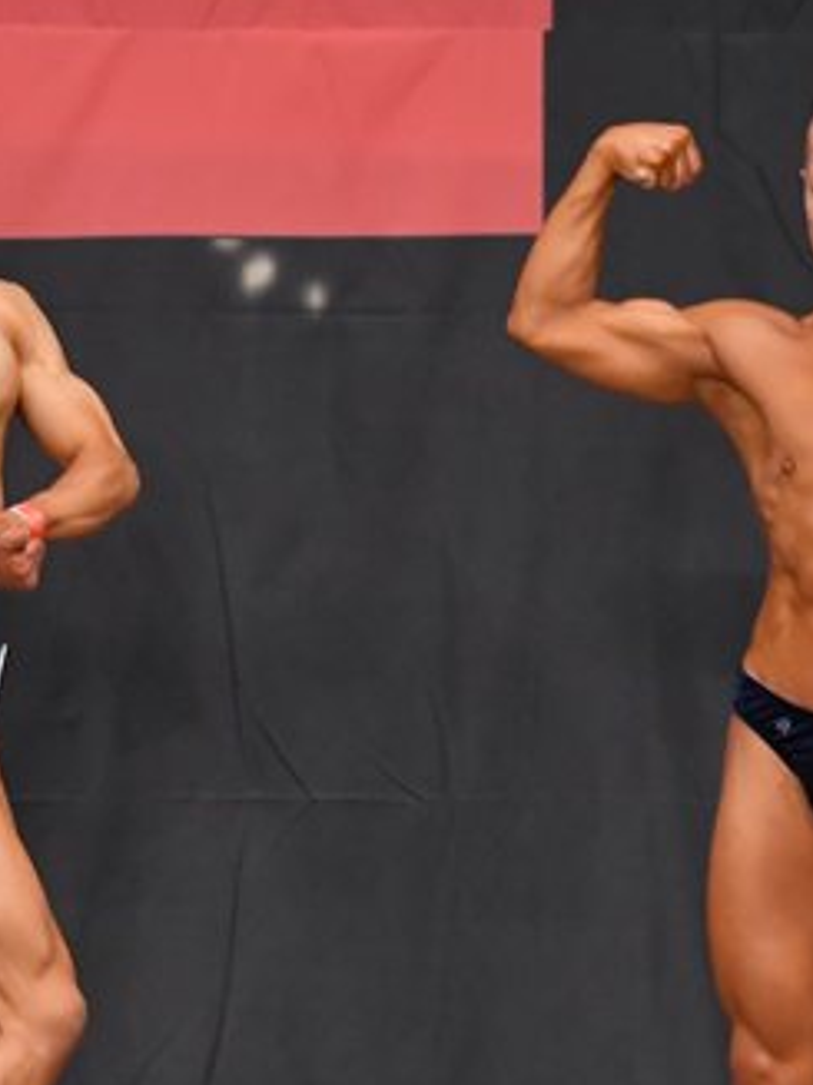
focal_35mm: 512
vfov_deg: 3.9
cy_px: 703
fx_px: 16044
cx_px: 360
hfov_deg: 2.9
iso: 5000
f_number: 5.6
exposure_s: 1/400
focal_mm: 150
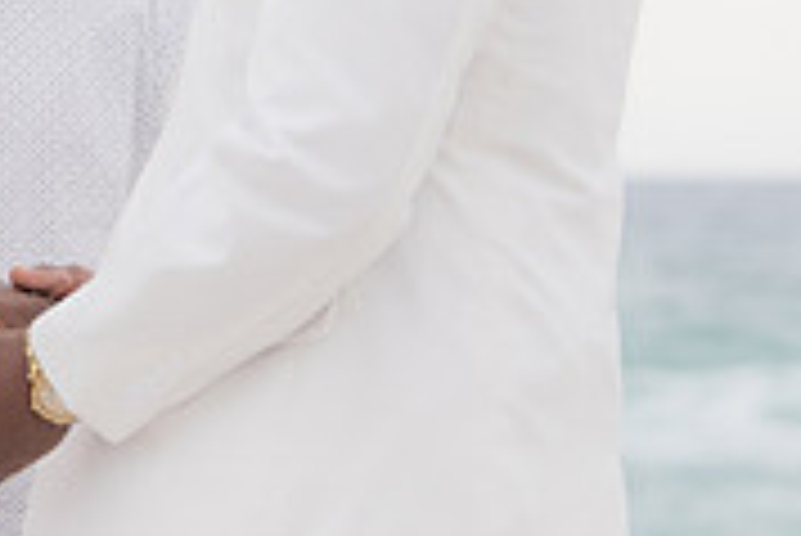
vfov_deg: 2.5
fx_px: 12225
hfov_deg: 3.7
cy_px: -43
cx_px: -22
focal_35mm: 549
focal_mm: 168
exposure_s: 1/320
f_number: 7.1
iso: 640
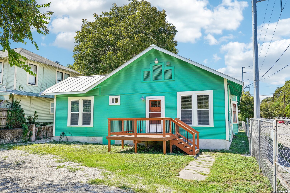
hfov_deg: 61.9
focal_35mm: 30
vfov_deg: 43.6
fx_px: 242
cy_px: 96
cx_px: 145
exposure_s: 1/160
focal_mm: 30
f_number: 8
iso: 100
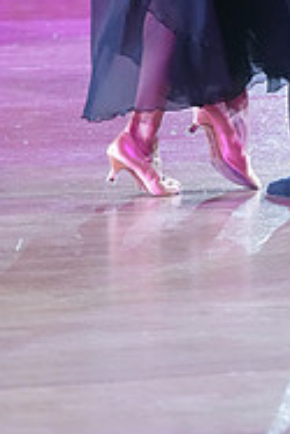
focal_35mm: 443
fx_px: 5343
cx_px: 273
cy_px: -209
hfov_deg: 3.1
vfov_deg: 4.6
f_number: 4
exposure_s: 1/400
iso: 3200
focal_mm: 143
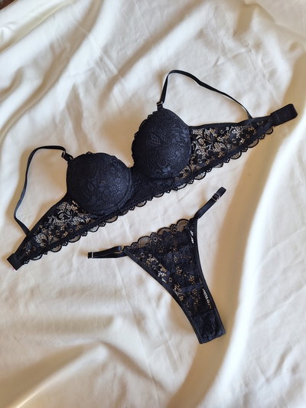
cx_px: 153
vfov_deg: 73.9
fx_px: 271
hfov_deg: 58.9
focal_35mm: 23
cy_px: 204
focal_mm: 5.54
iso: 50
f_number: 1.8
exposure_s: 1/100
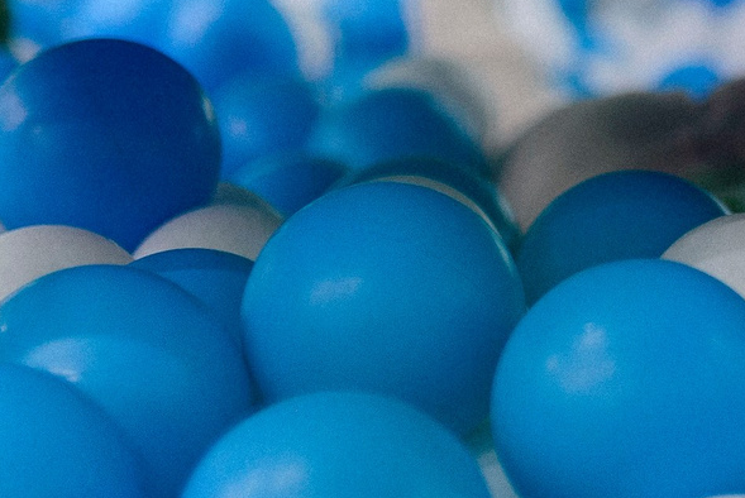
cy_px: 12
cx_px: 1112
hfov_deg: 12.8
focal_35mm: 152
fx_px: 3149
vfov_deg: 9.0
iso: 200
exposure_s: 1/160
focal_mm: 35
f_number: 2
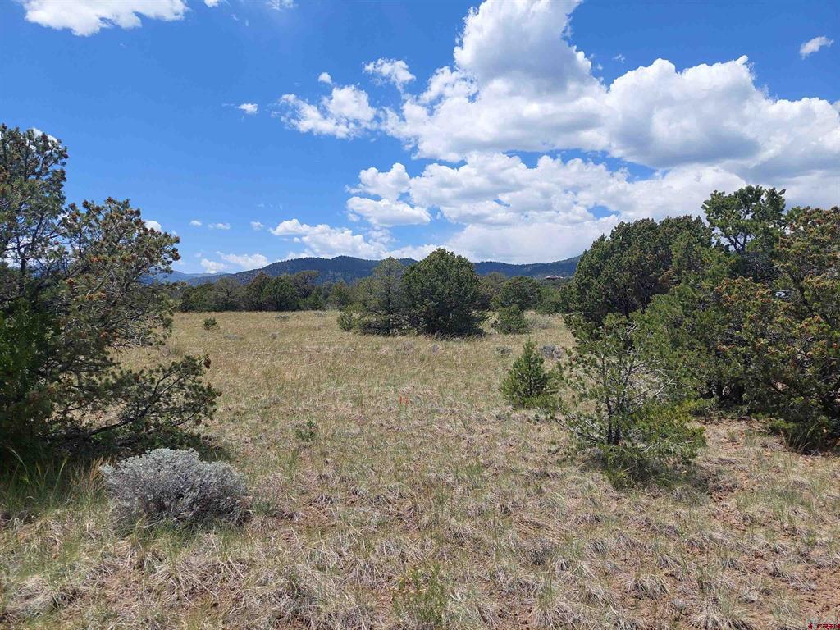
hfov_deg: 71.6
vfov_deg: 56.8
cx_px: 420
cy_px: 315
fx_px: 582
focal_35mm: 24
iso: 40
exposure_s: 1/2082
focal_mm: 5.23
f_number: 1.8
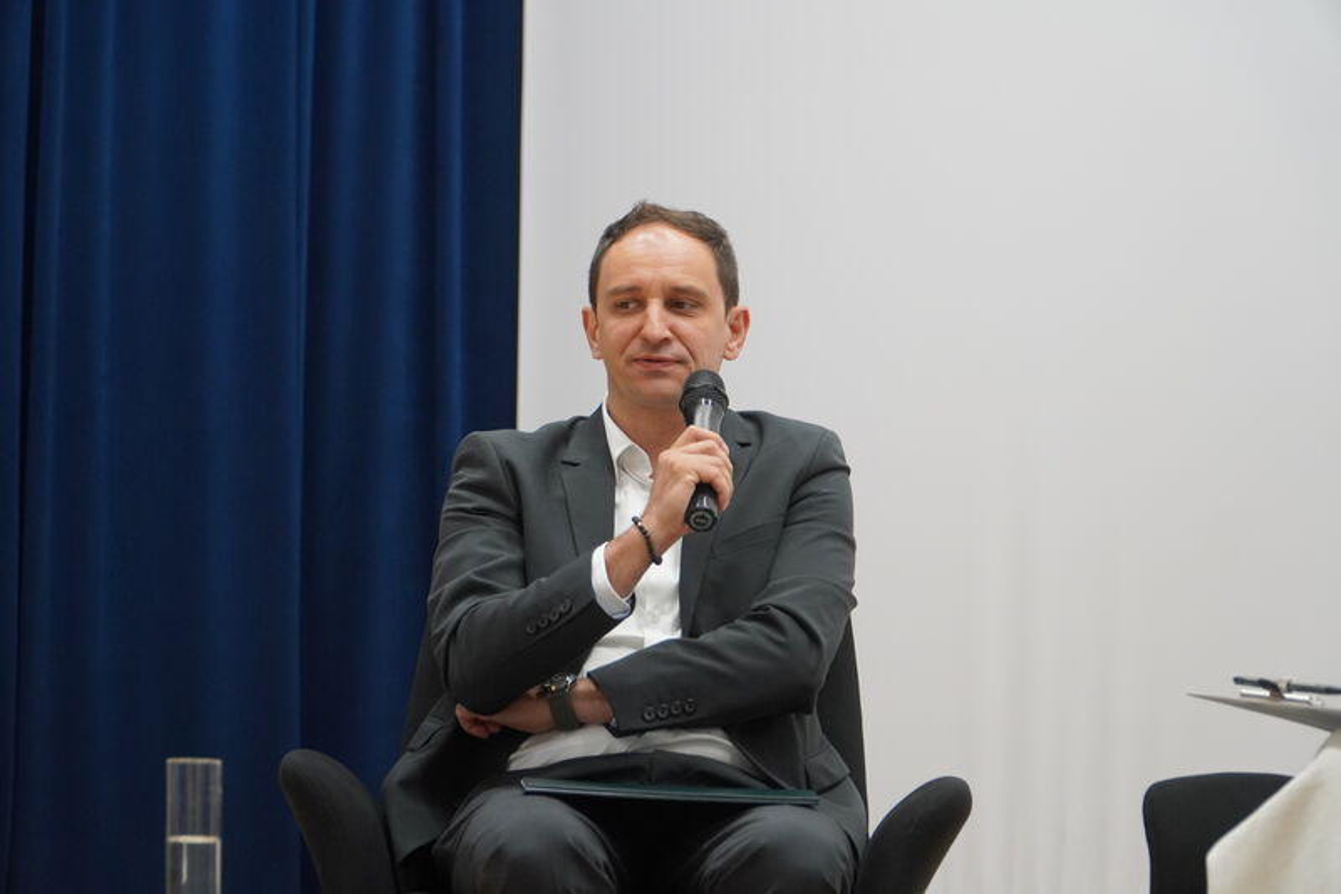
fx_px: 3687
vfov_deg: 13.8
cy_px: 447
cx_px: 670
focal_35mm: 99
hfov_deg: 20.6
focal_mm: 66
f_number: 4
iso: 1250
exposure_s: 1/160
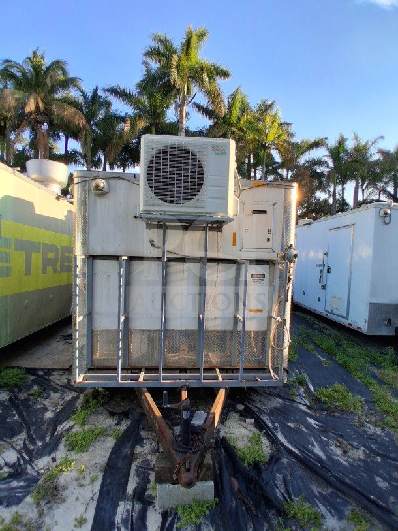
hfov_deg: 74.7
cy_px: 266
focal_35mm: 17
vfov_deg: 91.0
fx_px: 261
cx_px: 199
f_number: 2.2
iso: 50
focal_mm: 1.4
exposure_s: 1/483
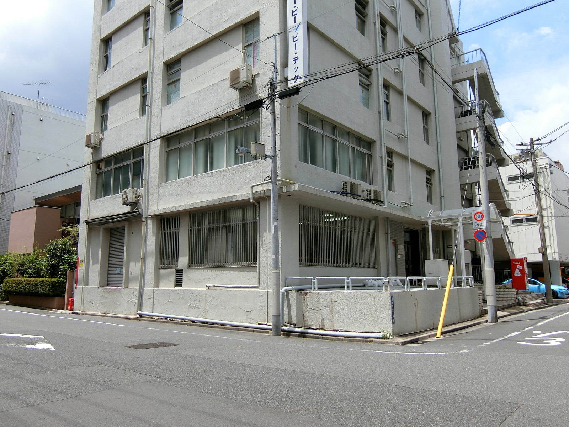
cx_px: 284
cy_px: 214
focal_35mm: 27
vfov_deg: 51.4
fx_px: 444
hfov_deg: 65.3
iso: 80
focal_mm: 5.7
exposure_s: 1/1000
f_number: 3.1
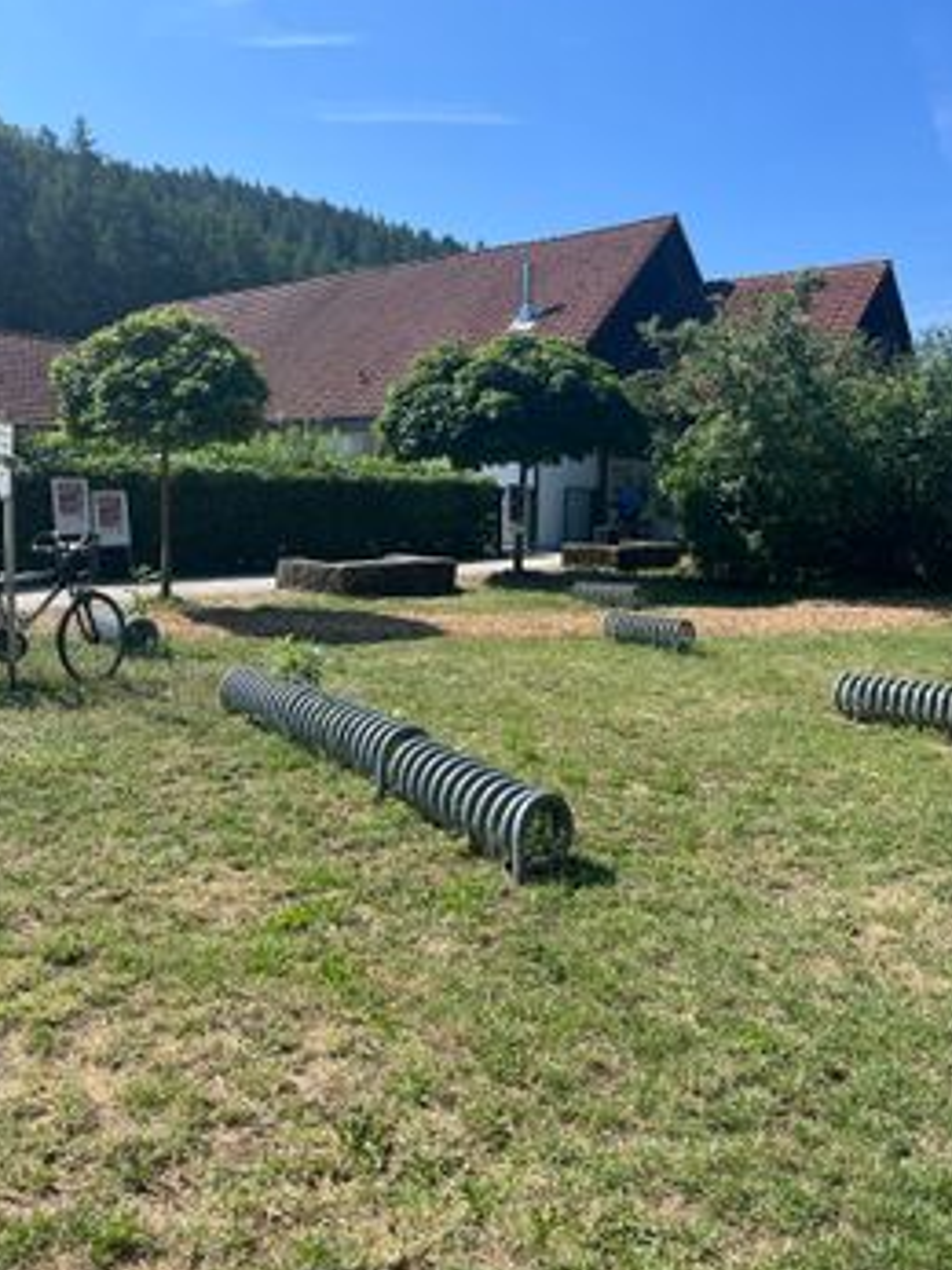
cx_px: 465
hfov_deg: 46.8
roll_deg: -0.1
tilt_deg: -2.7
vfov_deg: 59.8
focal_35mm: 30
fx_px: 1101
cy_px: 564
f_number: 1.6
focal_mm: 5.1
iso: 50
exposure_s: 1/2632
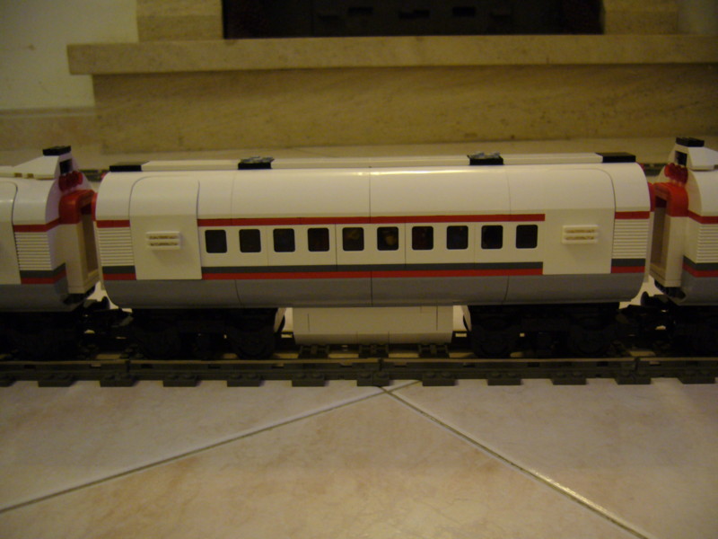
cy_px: 270
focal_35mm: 35
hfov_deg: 52.6
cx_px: 359
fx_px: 726
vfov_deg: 40.7
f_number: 2.8
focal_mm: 5.8
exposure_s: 1/8
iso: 200
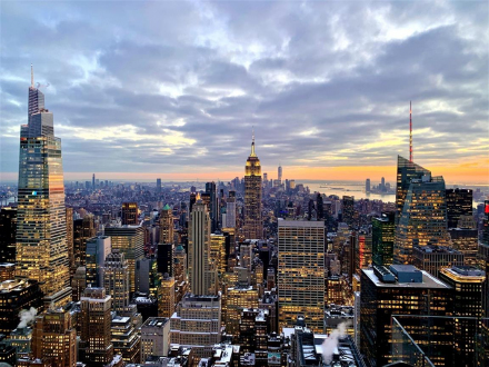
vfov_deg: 53.1
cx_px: 244
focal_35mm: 26
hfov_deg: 67.3
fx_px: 367
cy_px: 184
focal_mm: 4.25
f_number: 1.8
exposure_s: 1/60
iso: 160
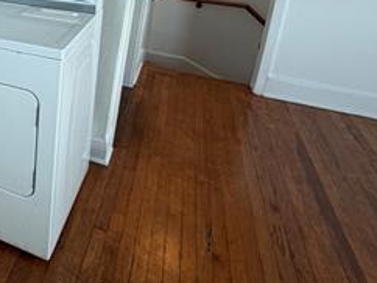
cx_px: -31
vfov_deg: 35.3
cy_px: 5
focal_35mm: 37
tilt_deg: -16.4
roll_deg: -0.5
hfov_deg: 40.9
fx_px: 403
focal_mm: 2.22
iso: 160
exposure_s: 1/120
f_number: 2.2
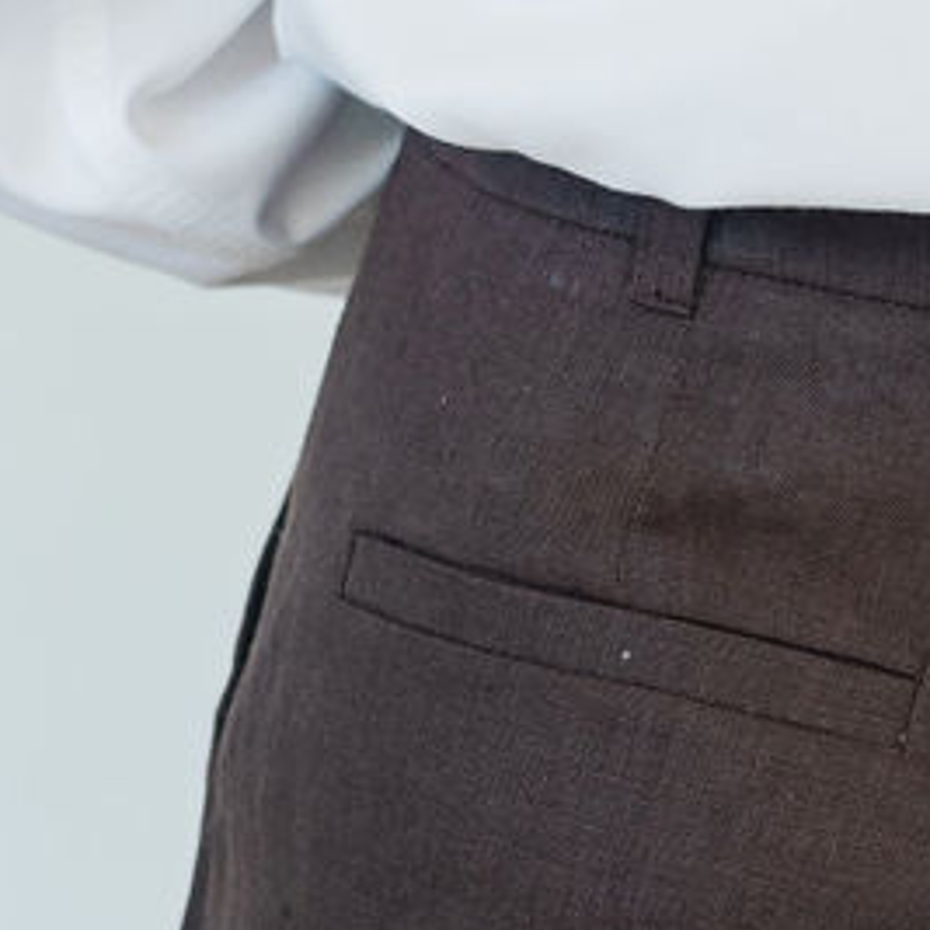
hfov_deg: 7.1
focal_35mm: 244
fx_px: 7417
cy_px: 439
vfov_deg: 7.2
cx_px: 1132
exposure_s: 1/320
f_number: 3.5
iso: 500
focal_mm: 50
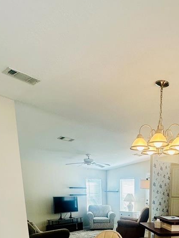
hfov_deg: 44.9
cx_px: 138
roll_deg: -1.8
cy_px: 235
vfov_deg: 49.6
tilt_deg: -11.0
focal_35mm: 30
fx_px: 207
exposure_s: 1/120
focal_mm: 2.22
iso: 64
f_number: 2.2
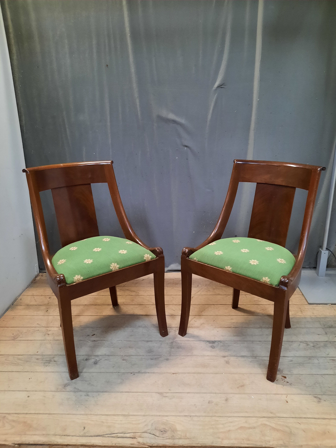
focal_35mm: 25
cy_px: 224
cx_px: 168
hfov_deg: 54.9
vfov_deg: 69.4
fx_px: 324
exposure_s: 1/20
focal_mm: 4.6
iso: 800
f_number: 2
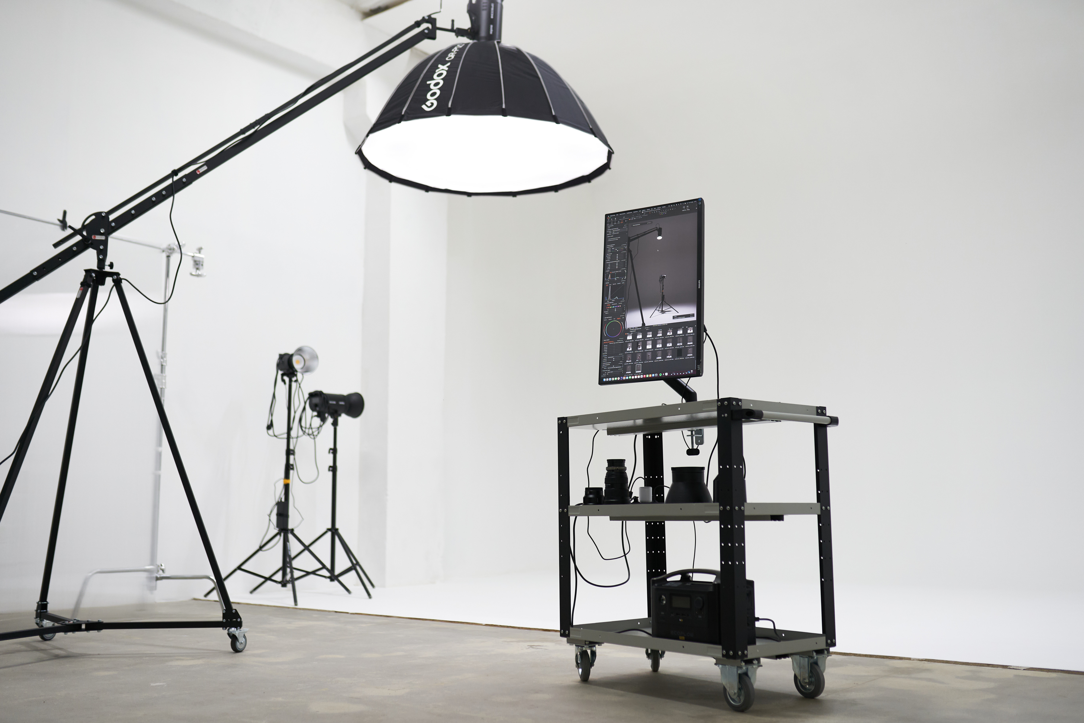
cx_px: 542
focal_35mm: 35
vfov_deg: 37.9
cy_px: 362
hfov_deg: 54.4
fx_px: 1054
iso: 500
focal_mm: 35
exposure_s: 1/320
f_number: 2
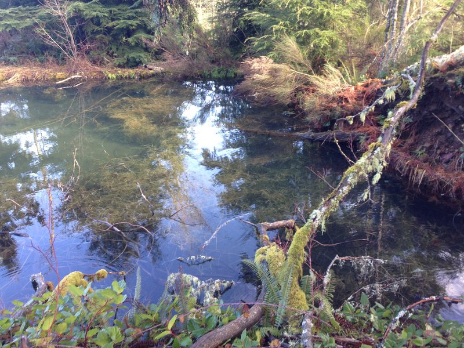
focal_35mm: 35
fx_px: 469
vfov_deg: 40.7
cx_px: 232
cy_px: 174
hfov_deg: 52.6
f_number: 2.4
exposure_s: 1/40
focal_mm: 4.28
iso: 64
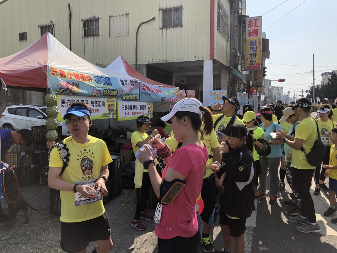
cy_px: 126
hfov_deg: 63.4
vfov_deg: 49.7
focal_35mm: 28
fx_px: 273
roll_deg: -0.8
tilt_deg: -4.6
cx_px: 168
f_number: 1.8
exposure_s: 1/1143
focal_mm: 3.99
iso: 20
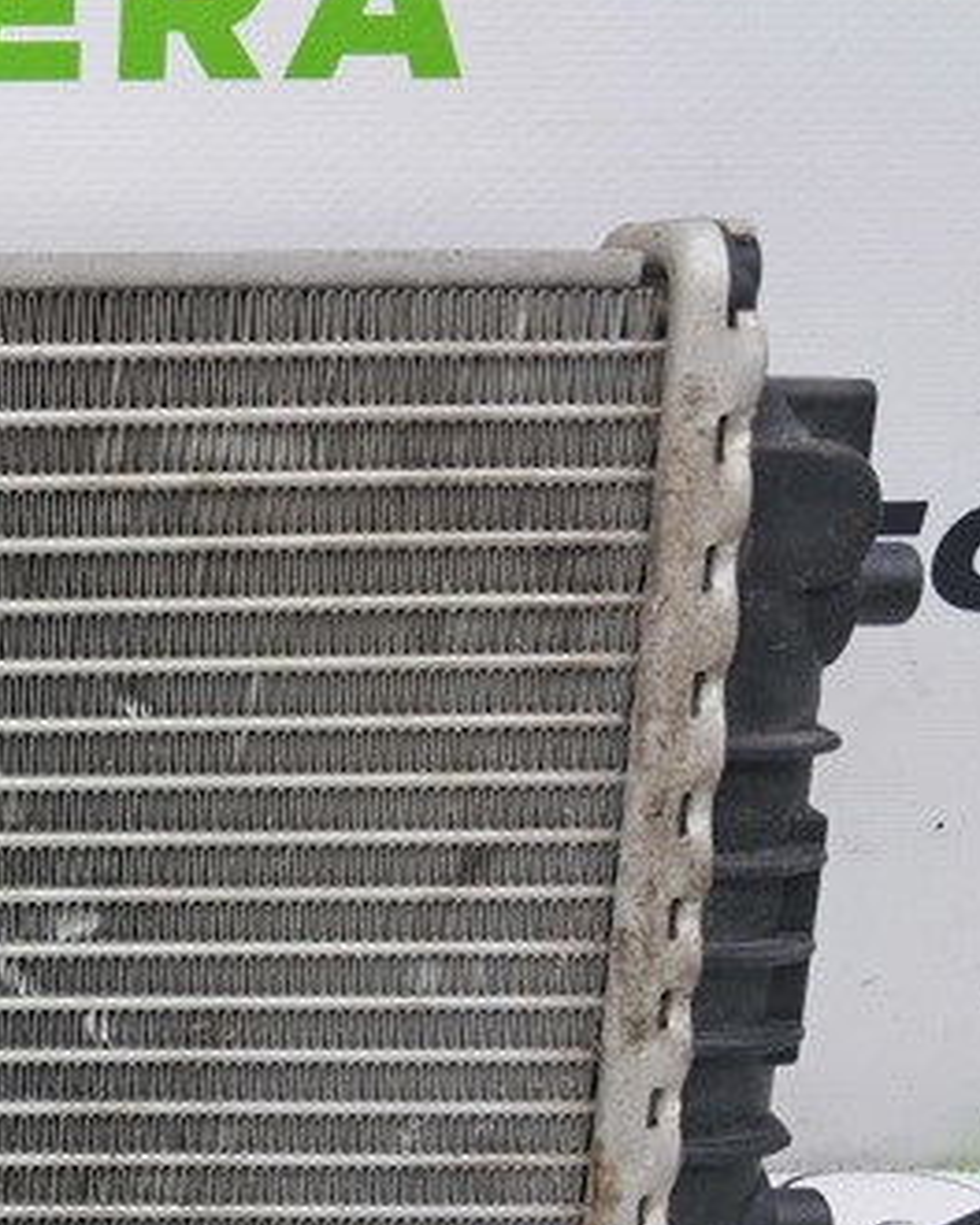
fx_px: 1849
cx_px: -63
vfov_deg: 36.1
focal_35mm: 51
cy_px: 863
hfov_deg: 27.5
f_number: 1.8
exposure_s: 1/50
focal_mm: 4
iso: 50
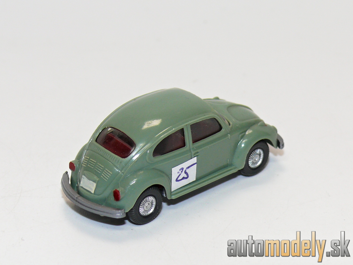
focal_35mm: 151
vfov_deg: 9.8
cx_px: 176
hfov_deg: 13.1
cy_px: 132
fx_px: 1540
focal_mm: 18
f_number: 4
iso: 100
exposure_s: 1/30
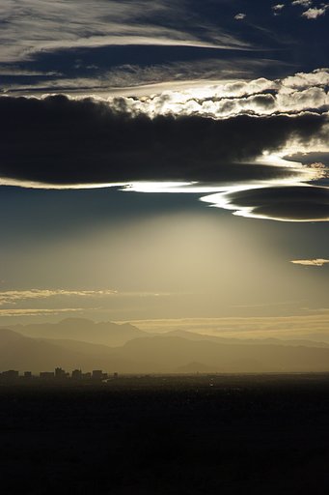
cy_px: 248
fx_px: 1440
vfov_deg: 19.5
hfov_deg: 13.0
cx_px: 164
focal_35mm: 105
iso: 200
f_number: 14
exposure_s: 1/1600
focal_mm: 70
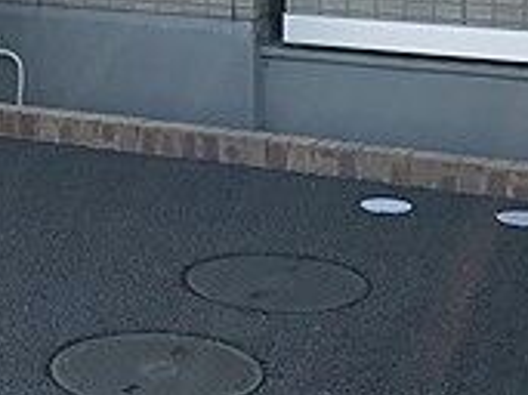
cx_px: 46
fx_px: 1600
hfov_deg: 18.4
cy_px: -114
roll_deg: +0.2
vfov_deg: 13.6
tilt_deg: -2.7
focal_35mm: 105
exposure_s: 1/679
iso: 20
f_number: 1.8
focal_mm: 3.99
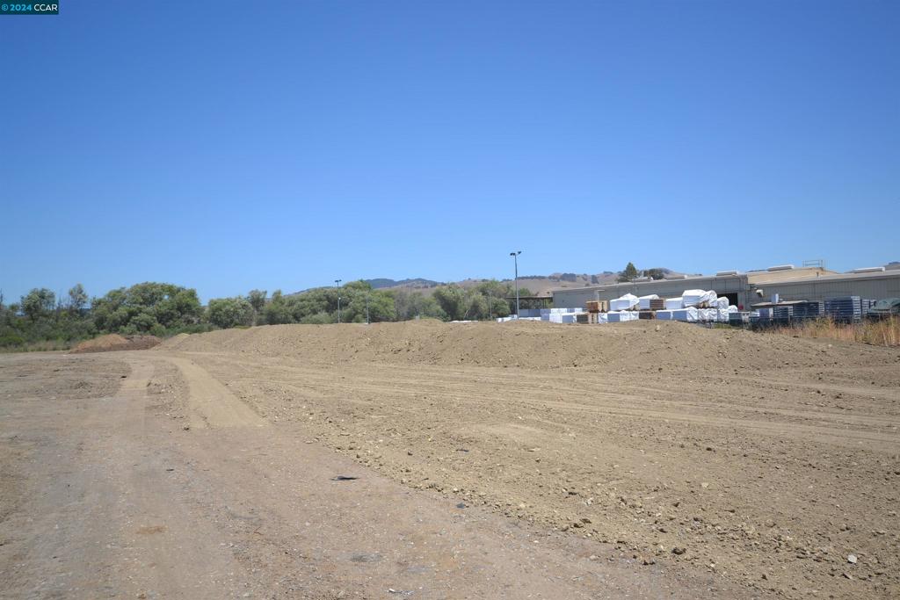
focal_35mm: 30
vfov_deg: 43.6
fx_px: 750
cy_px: 300
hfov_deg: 61.9
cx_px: 450
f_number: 8
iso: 100
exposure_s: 1/250
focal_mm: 20
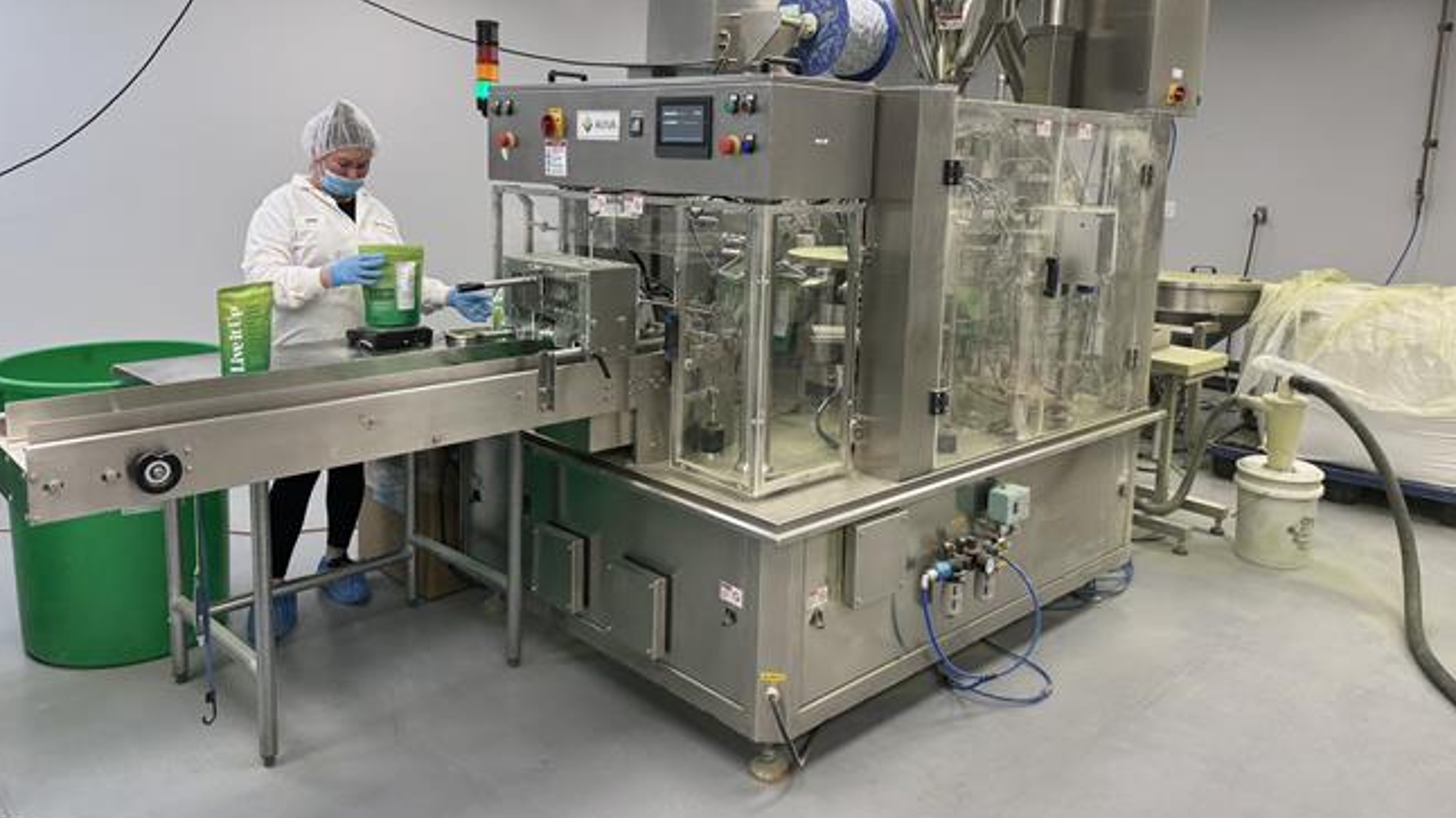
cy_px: 309
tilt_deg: -9.5
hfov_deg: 69.9
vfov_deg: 42.6
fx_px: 1042
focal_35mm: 27
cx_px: 731
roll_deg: -1.2
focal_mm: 6.76
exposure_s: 1/120
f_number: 1.78
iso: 125
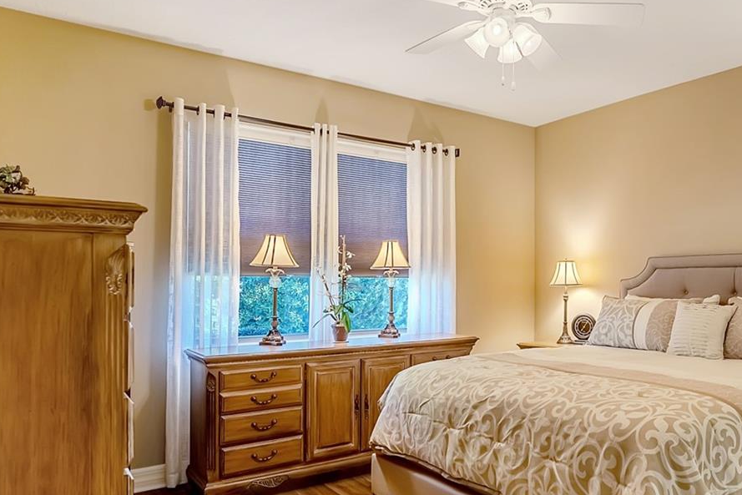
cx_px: 549
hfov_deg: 62.8
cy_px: 274
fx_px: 568
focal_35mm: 28
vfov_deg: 47.0
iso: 1000
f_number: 4
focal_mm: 15.3
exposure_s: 1/1250
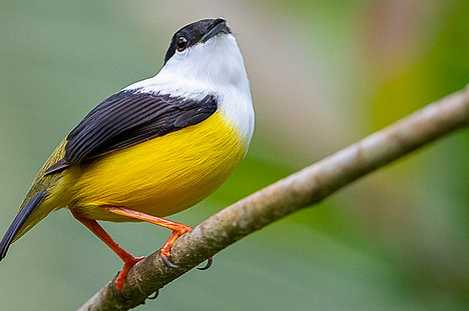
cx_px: 158
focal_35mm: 1231
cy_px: 61
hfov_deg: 1.7
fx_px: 16020
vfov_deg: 1.1
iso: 800
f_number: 4
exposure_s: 1/640
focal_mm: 500
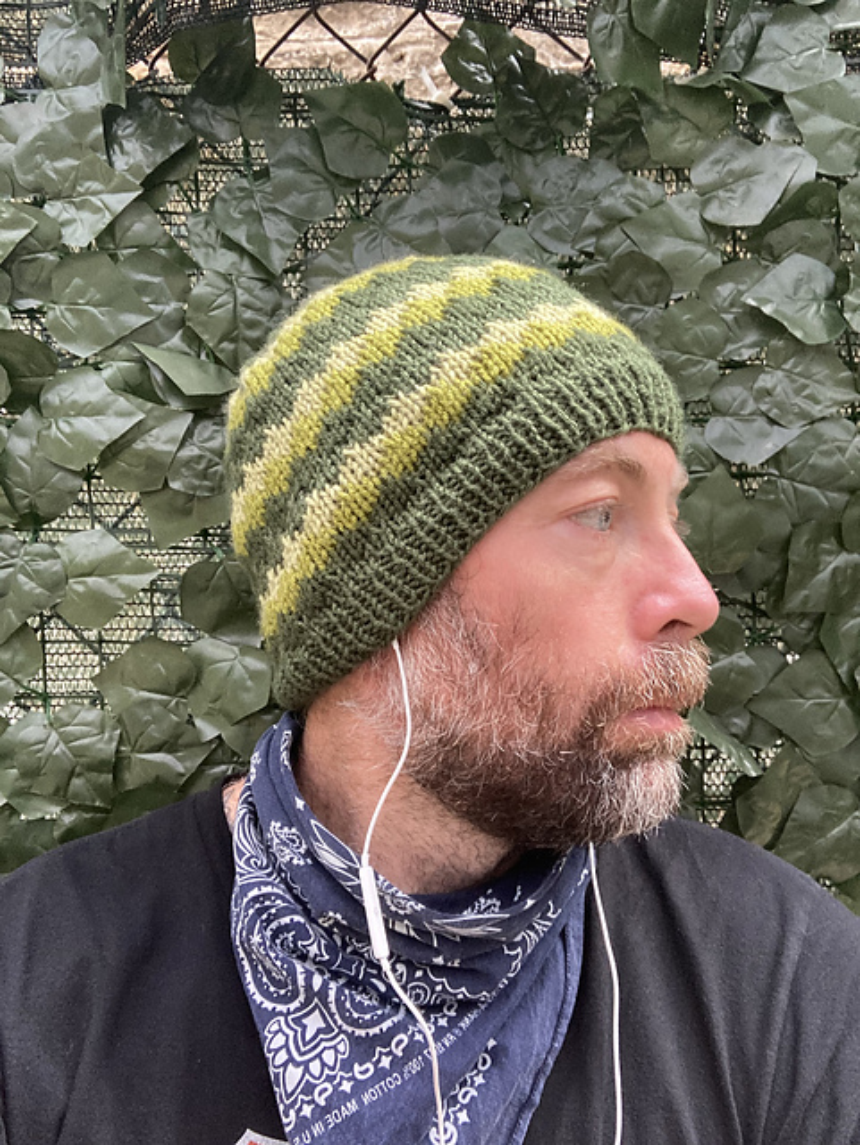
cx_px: 430
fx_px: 1059
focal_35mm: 32
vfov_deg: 56.8
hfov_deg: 44.2
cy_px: 572
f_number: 2.2
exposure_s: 1/60
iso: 250
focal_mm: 2.87
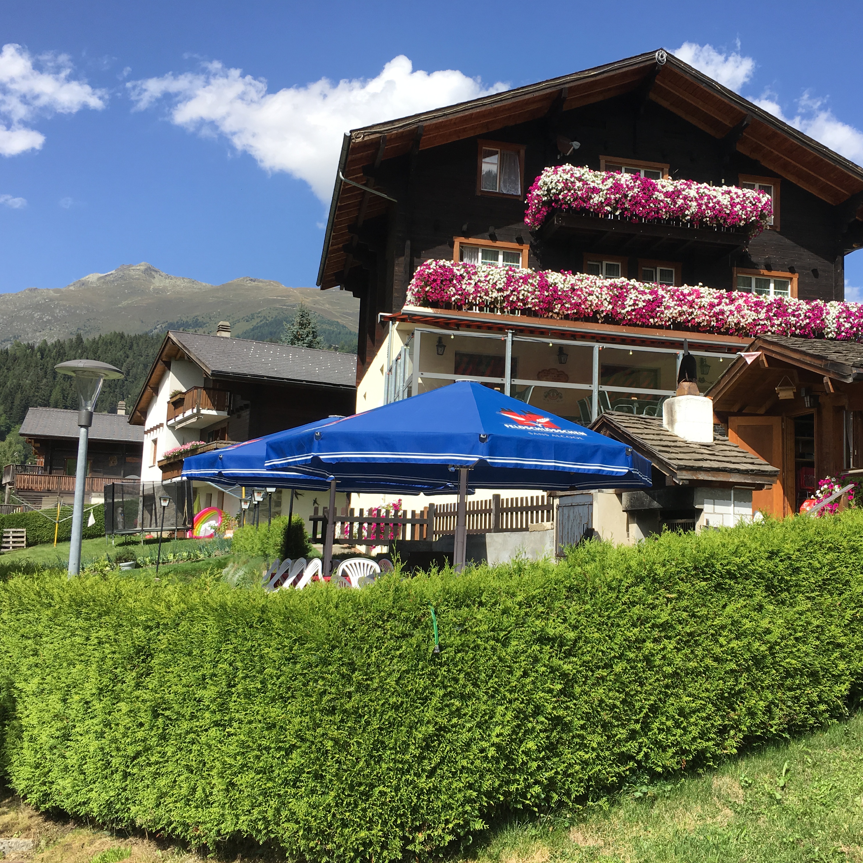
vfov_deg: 47.2
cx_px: 532
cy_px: 428
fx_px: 987
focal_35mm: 35
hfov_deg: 46.9
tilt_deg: +8.2
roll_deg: -1.7
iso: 25
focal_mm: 4.15
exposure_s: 1/1148
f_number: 2.2
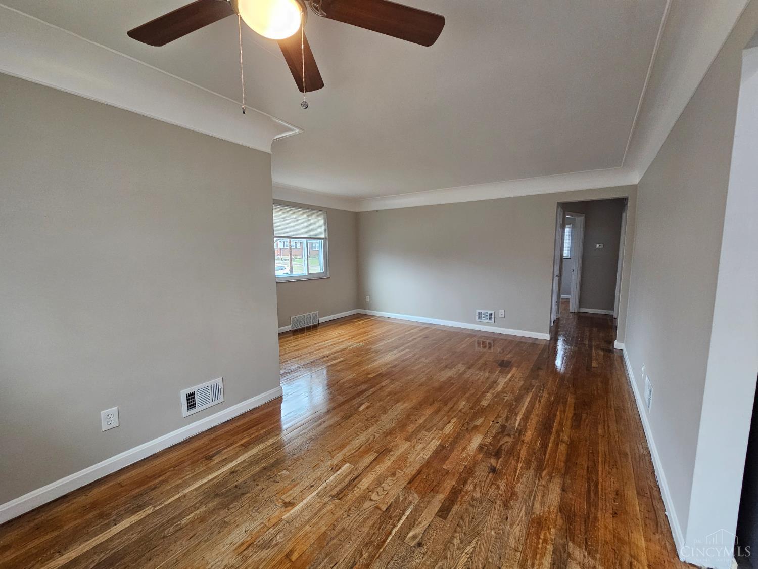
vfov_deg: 89.9
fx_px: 285
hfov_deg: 106.2
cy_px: 284
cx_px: 379
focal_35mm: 13
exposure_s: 1/60
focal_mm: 2.2
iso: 250
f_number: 2.2
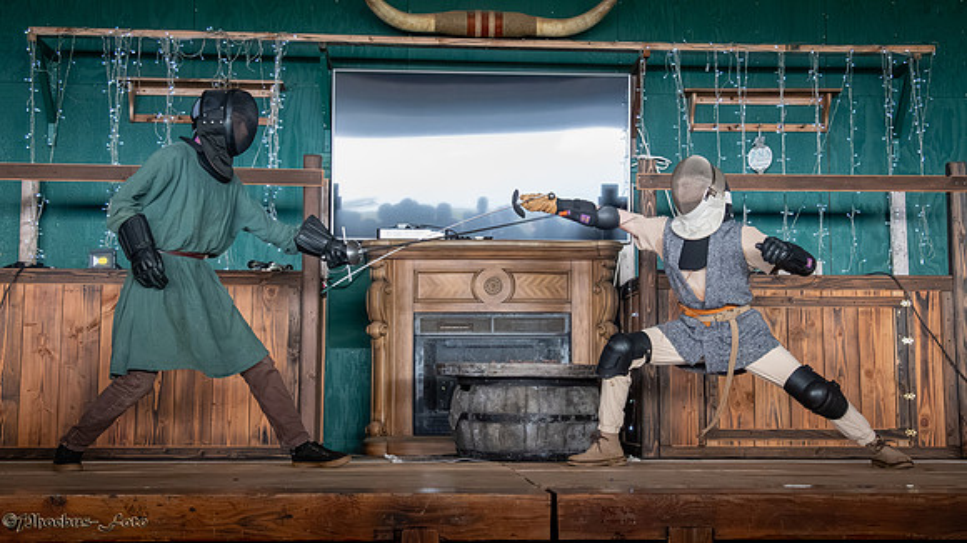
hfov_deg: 38.4
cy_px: 252
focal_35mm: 54
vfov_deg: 22.2
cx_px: 512
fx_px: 1386
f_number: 5.6
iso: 8000
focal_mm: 38
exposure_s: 1/320
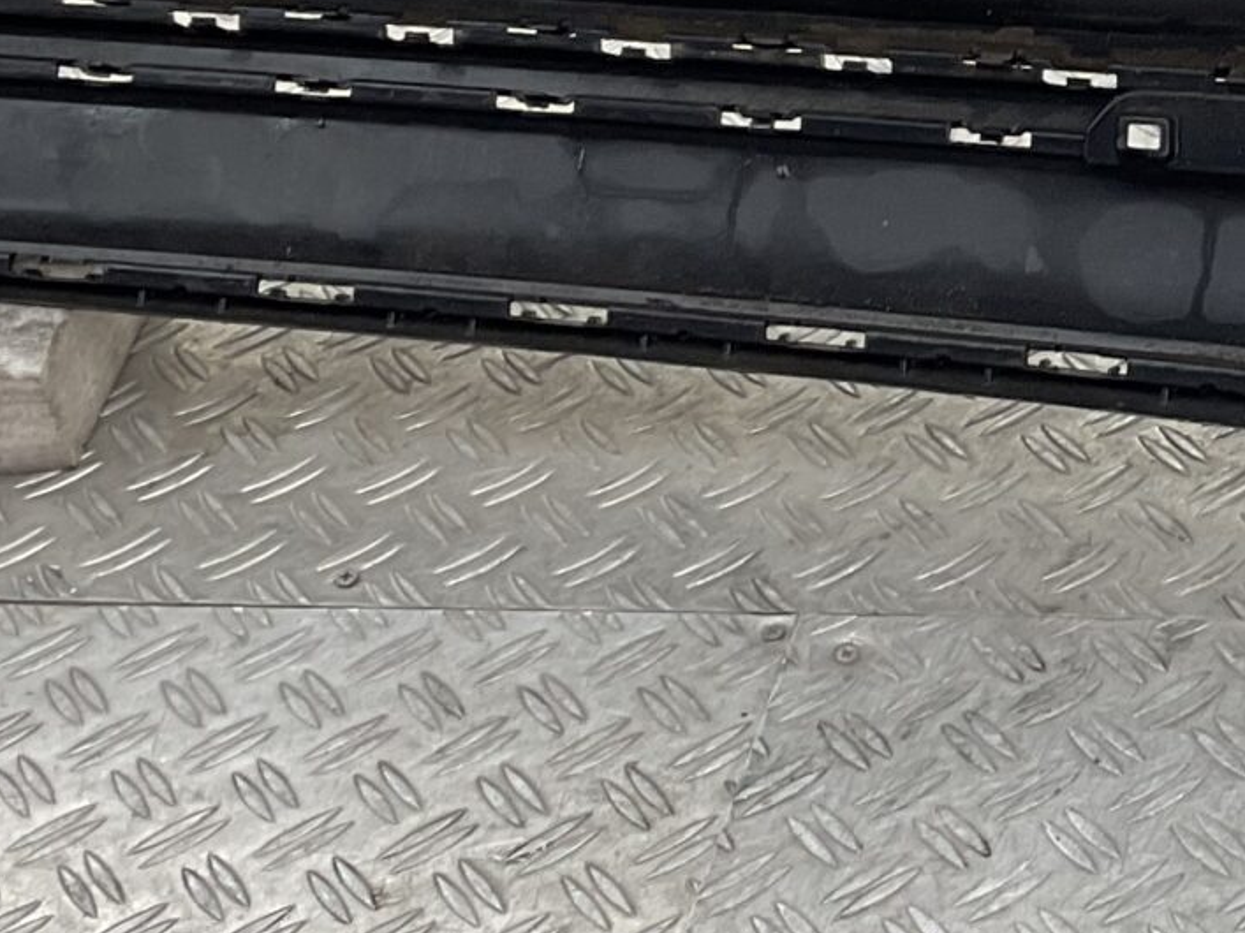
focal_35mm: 105
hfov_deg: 18.2
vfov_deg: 14.0
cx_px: 1305
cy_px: 185
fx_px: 3776
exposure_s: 1/120
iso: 40
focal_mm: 3
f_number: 1.8
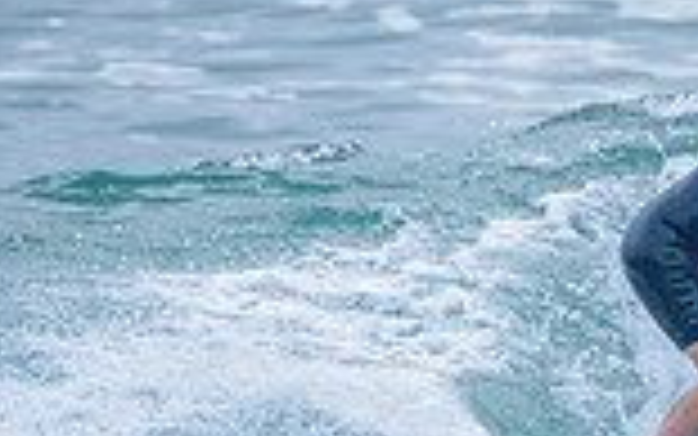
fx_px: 44625
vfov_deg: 0.6
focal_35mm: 2345
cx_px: 741
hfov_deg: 0.9
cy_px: 287
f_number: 5.6
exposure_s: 1/2000
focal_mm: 500
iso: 800
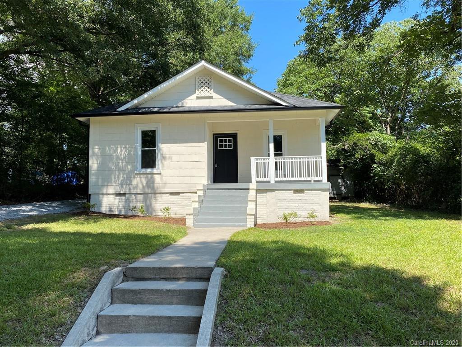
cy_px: 174
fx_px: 347
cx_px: 231
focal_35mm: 26
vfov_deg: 53.1
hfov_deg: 67.3
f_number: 1.8
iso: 32
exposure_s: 1/1300
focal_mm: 4.25
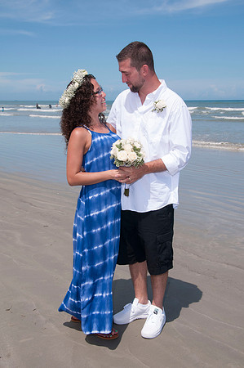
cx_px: 122
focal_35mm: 45
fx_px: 459
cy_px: 184
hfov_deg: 29.8
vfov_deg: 43.6
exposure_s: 1/250
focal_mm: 30
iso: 100
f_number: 11
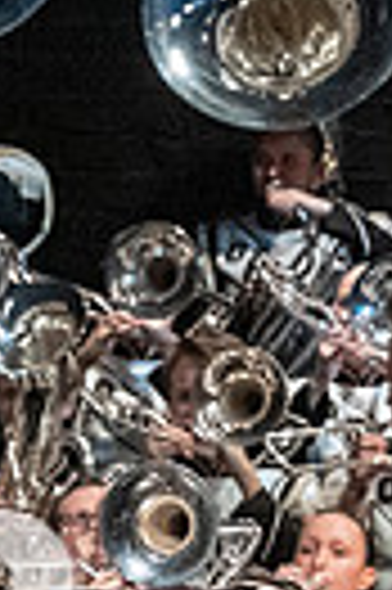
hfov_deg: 1.5
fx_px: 15229
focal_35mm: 930
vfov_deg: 2.2
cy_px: 721
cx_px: -266
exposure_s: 1/500
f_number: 4
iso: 4000
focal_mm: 140
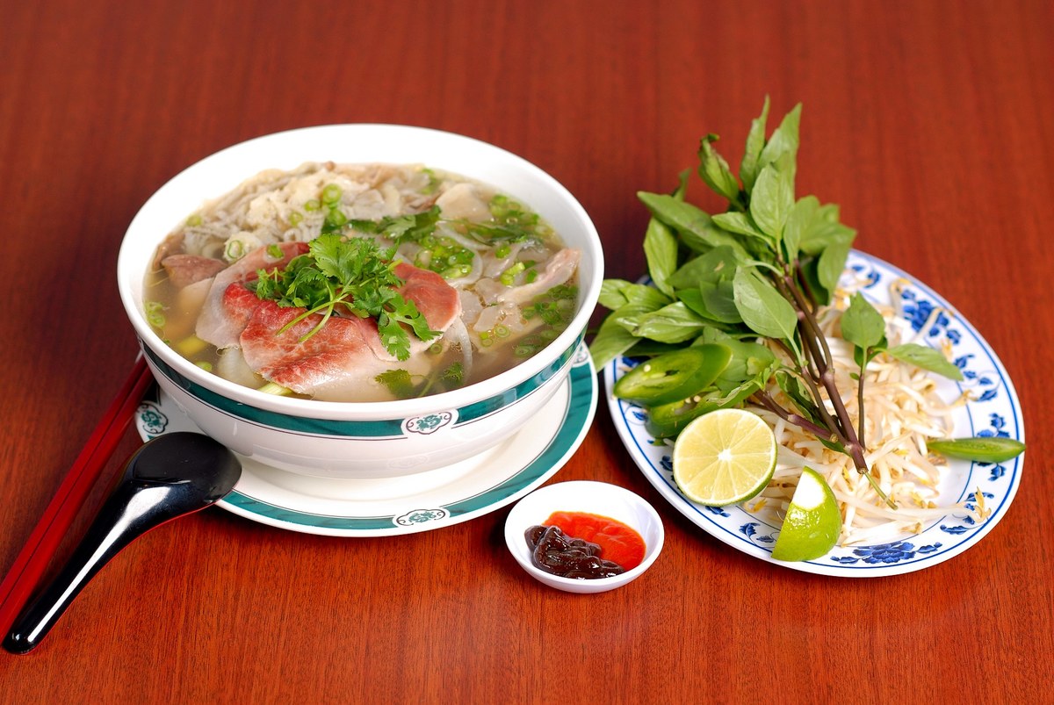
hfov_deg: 16.1
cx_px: 527
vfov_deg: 10.8
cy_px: 352
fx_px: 3737
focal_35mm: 128
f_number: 3.2
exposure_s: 1/60
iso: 100
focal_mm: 85
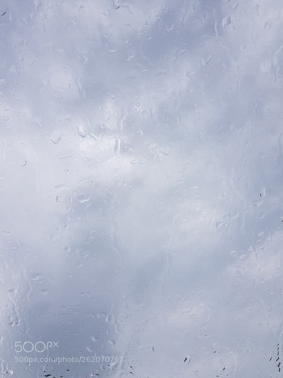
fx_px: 283
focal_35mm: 26
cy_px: 189
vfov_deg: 67.3
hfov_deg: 53.1
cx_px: 142
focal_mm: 4.2
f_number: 1.7
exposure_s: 1/1048
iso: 40
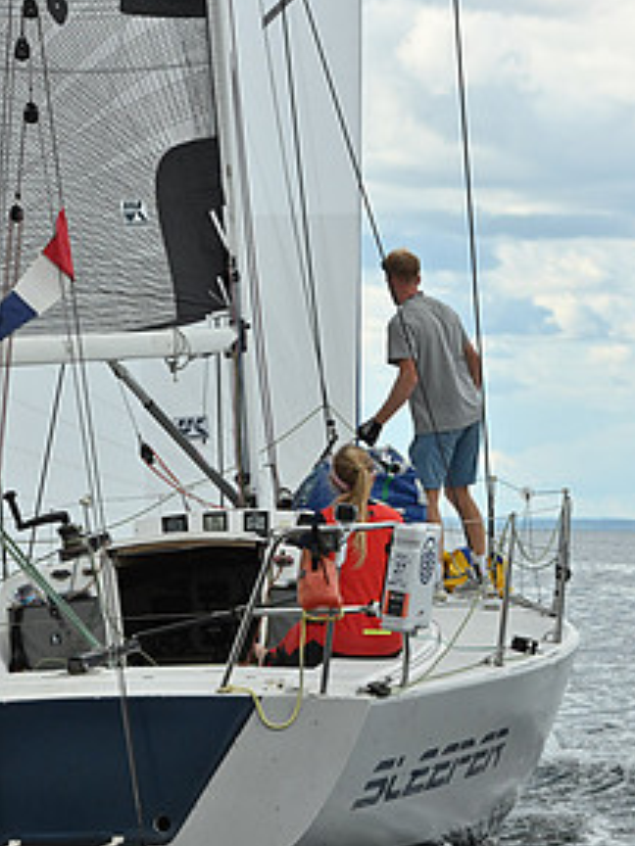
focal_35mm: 178
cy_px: 498
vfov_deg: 11.1
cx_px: 3
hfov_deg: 8.3
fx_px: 4354
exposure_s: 1/800
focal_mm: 92
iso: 250
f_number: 8
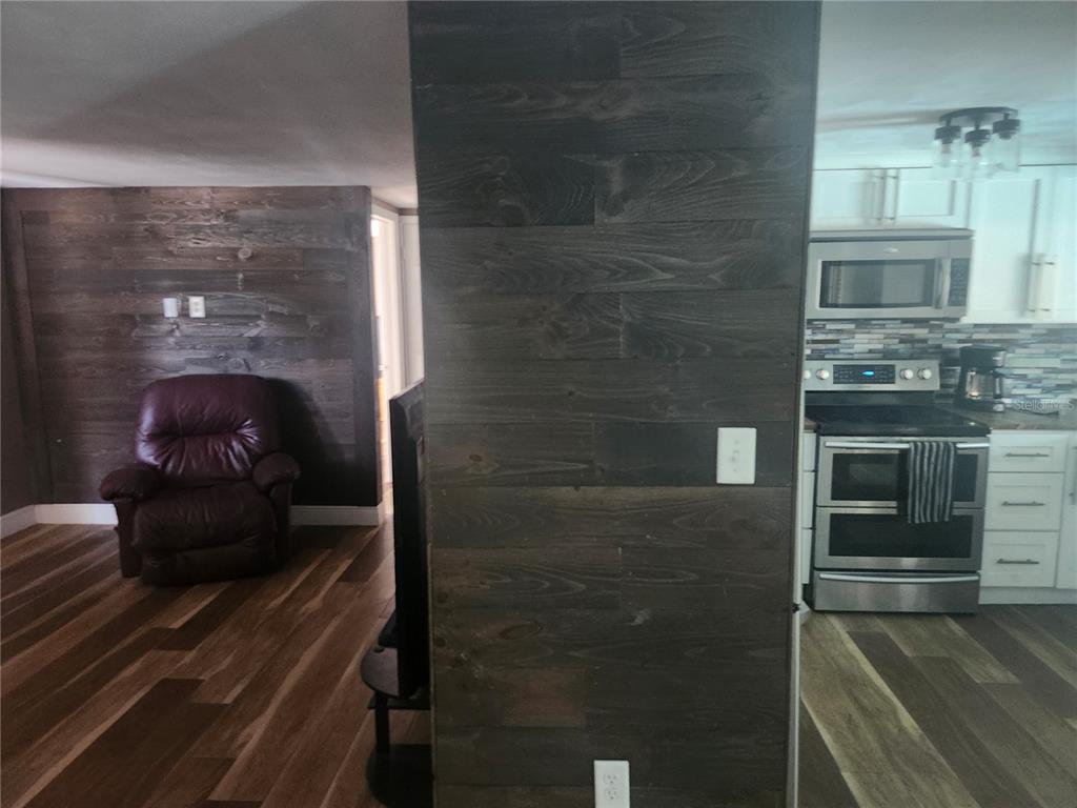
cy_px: 404
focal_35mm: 23
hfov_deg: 73.9
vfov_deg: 58.9
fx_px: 716
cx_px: 538
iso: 1000
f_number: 1.8
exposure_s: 1/24
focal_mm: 5.54
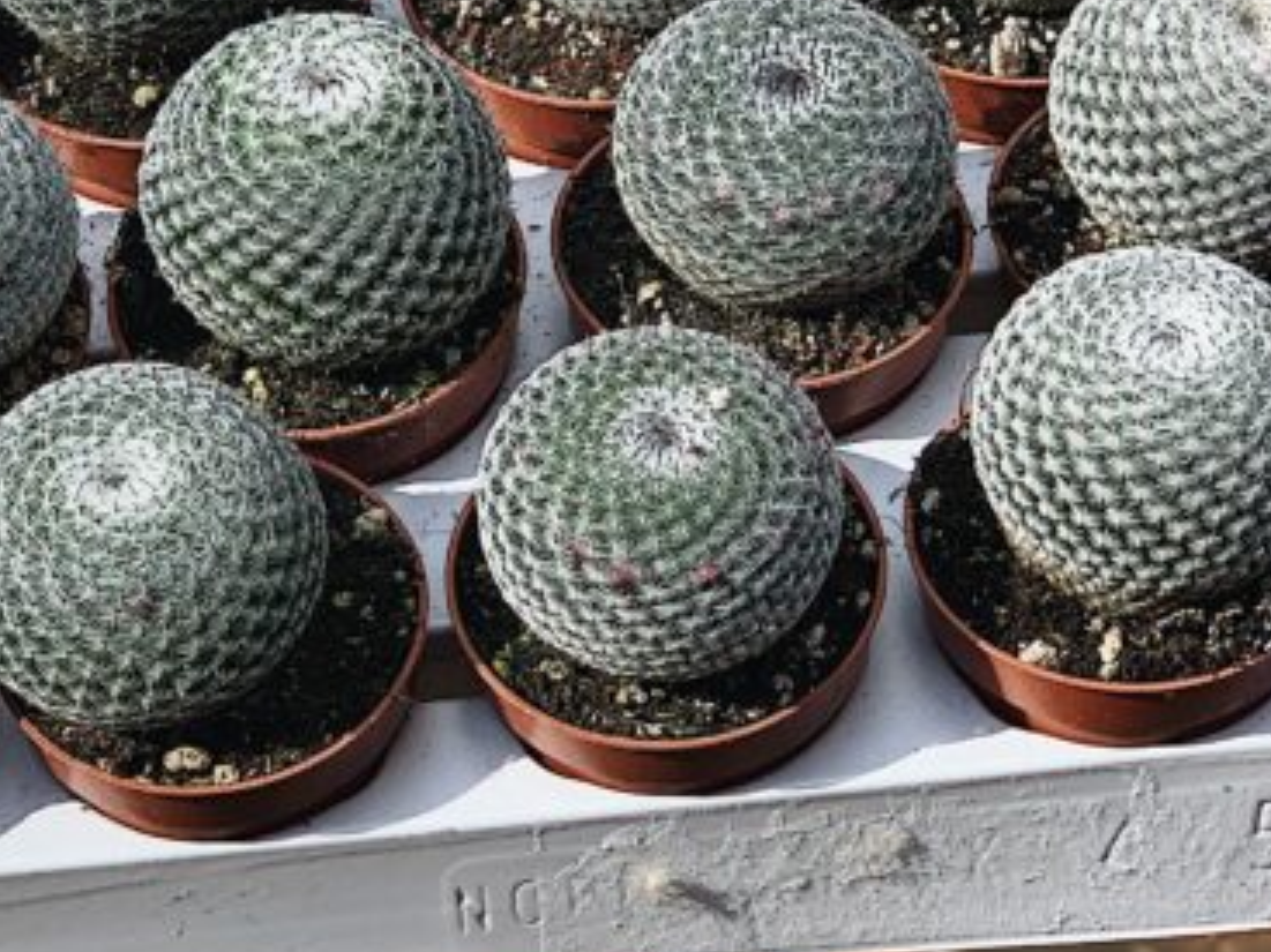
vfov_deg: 10.2
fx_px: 5322
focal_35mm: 145
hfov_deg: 13.6
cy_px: 166
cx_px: 495
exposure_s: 1/558
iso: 16
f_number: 2.4
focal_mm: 6
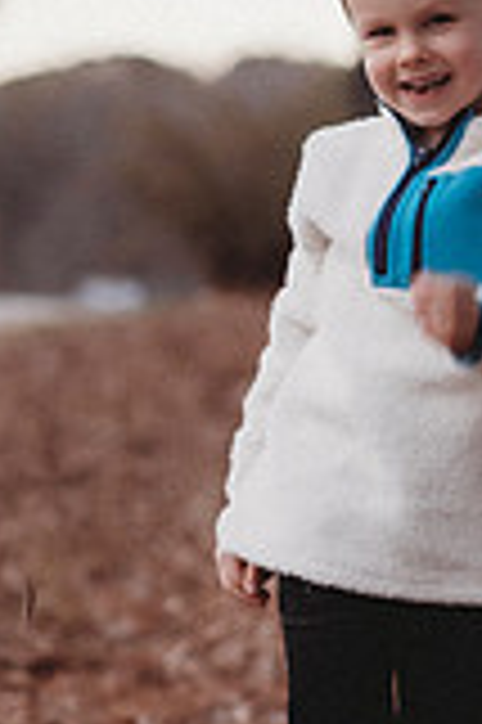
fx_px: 6178
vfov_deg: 6.7
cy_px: 389
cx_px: 1288
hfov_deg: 4.3
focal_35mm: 307
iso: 400
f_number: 2.8
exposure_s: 1/160
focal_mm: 85
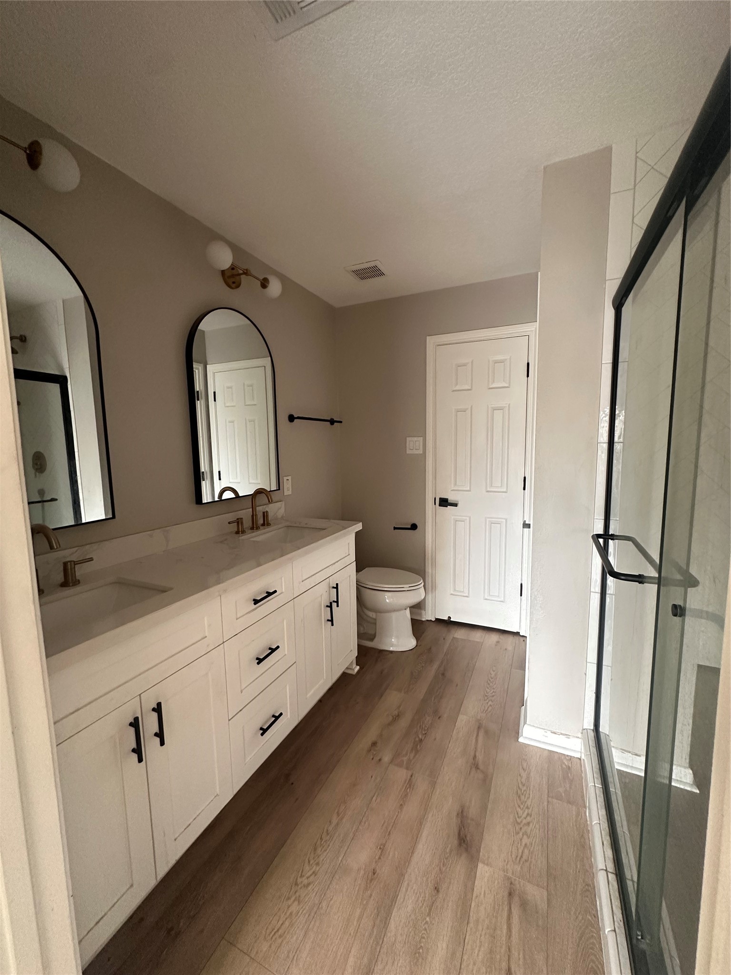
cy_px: 488
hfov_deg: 85.7
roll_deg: +0.1
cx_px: 366
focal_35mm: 14
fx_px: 394
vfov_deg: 102.1
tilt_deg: -5.1
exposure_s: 1/60
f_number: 2.2
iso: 320
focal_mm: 2.22
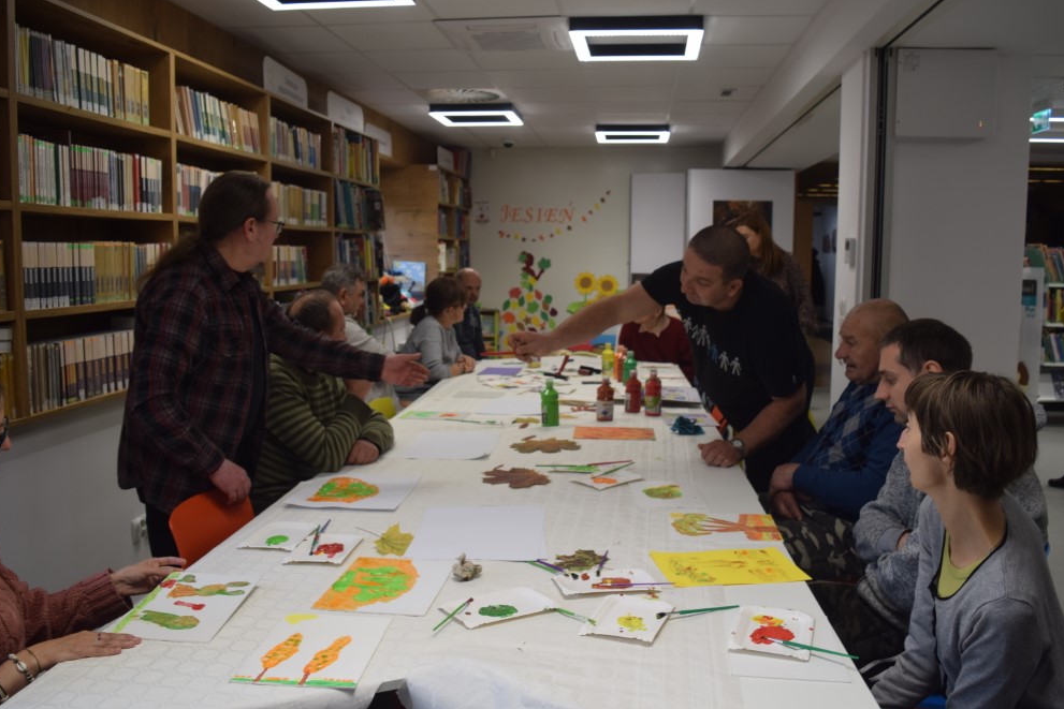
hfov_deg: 60.3
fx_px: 916
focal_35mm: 31
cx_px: 534
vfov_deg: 42.3
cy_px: 347
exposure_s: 1/100
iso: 400
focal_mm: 20
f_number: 5
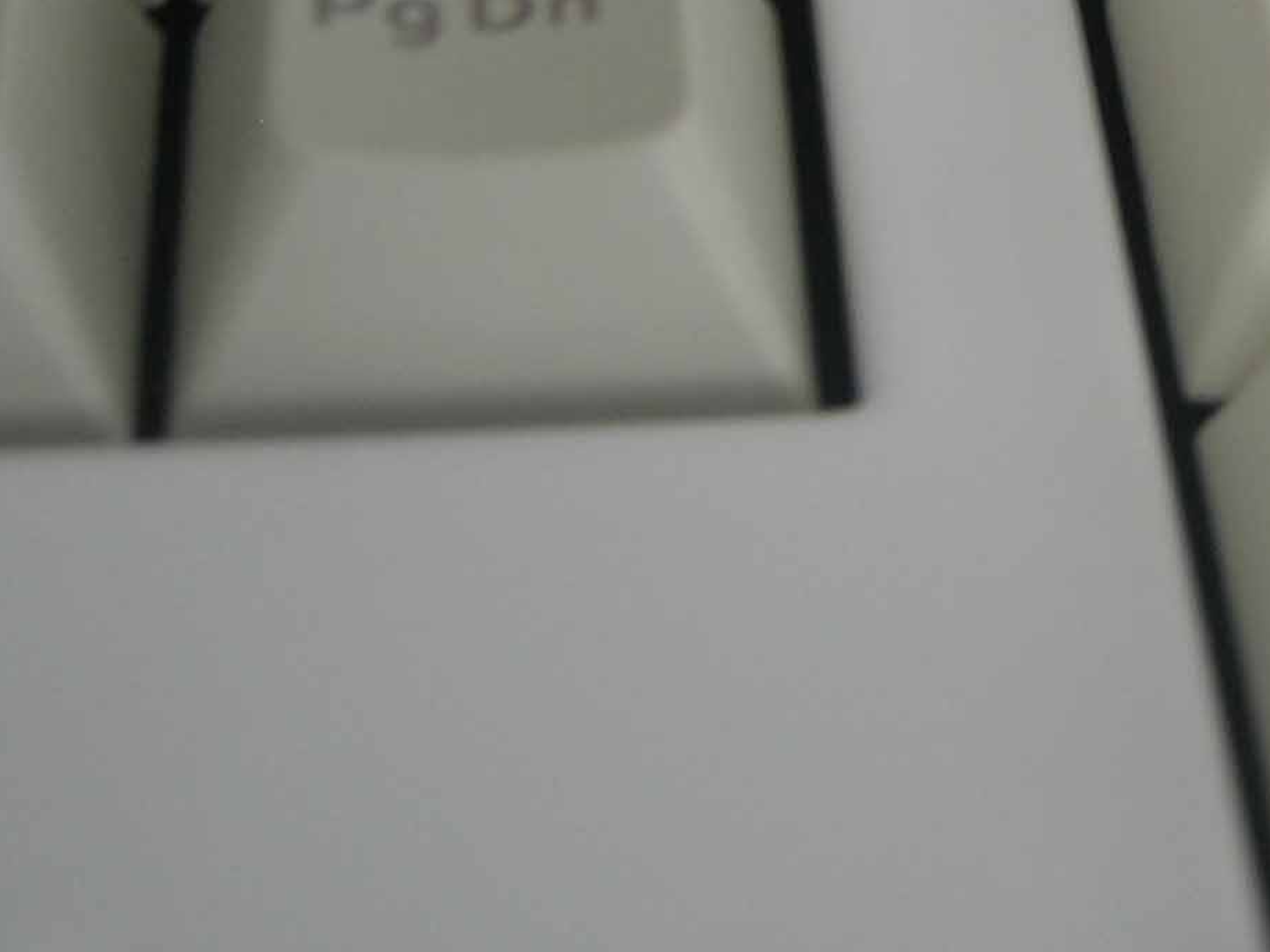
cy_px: -320
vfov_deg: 13.2
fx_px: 3962
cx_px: 1422
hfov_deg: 17.5
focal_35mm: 108
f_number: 2.8
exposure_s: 1/13.1
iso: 64
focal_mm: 7.8
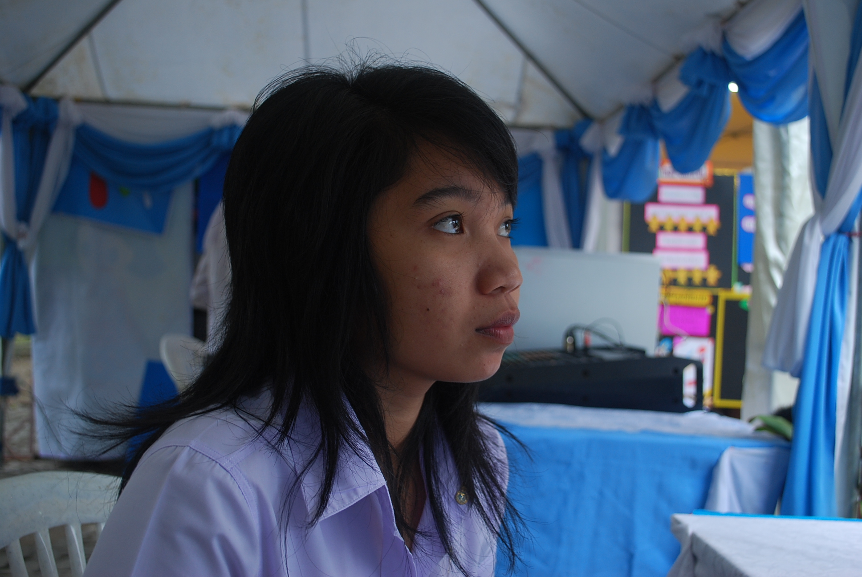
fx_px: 935
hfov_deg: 49.5
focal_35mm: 39
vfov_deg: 34.3
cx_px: 431
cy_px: 288
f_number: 4.2
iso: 200
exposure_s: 1/25
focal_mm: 26
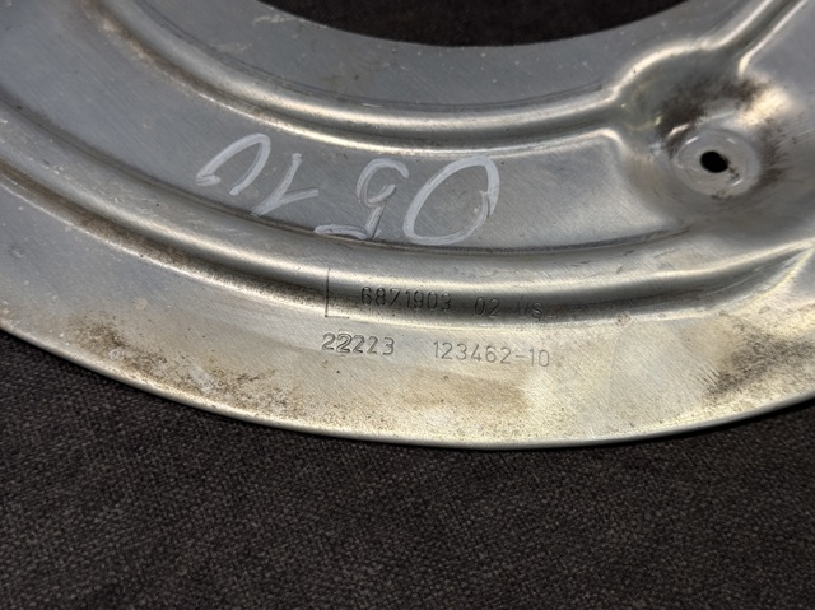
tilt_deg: -49.2
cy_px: 305
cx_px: 408
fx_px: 1129
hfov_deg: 39.7
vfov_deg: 30.2
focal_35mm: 48
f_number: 1.78
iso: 50
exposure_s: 1/50
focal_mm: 6.76
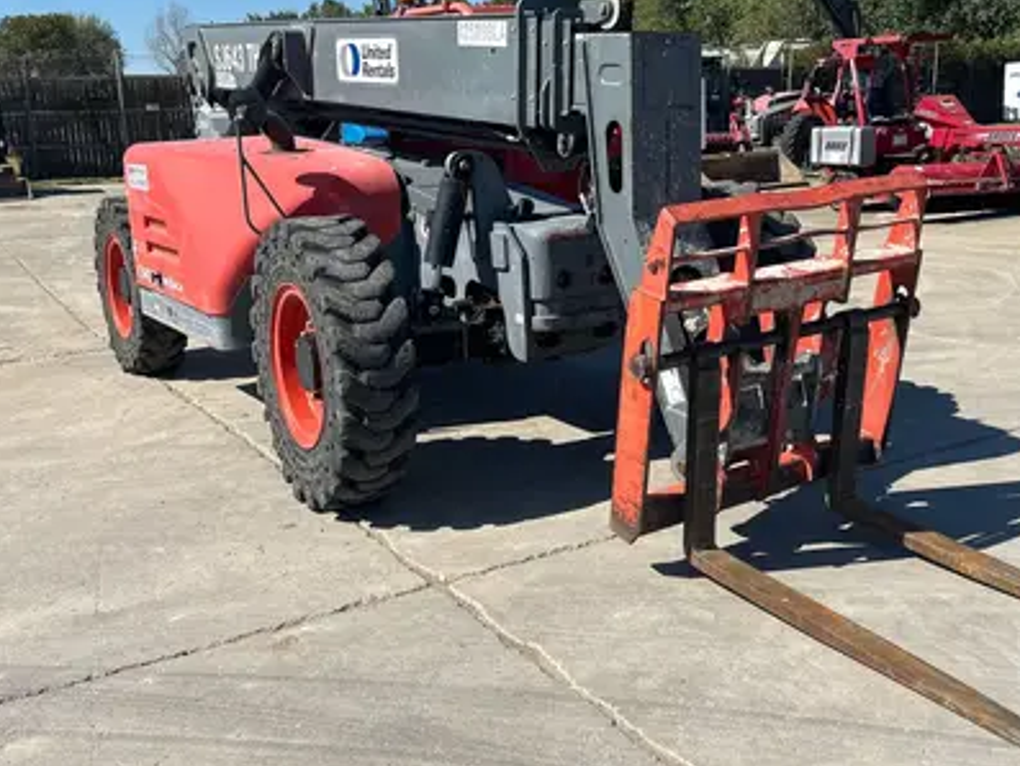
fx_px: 1061
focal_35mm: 36
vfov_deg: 39.6
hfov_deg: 51.1
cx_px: 429
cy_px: 343
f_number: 1.5
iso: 50
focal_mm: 5.7
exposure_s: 1/4630
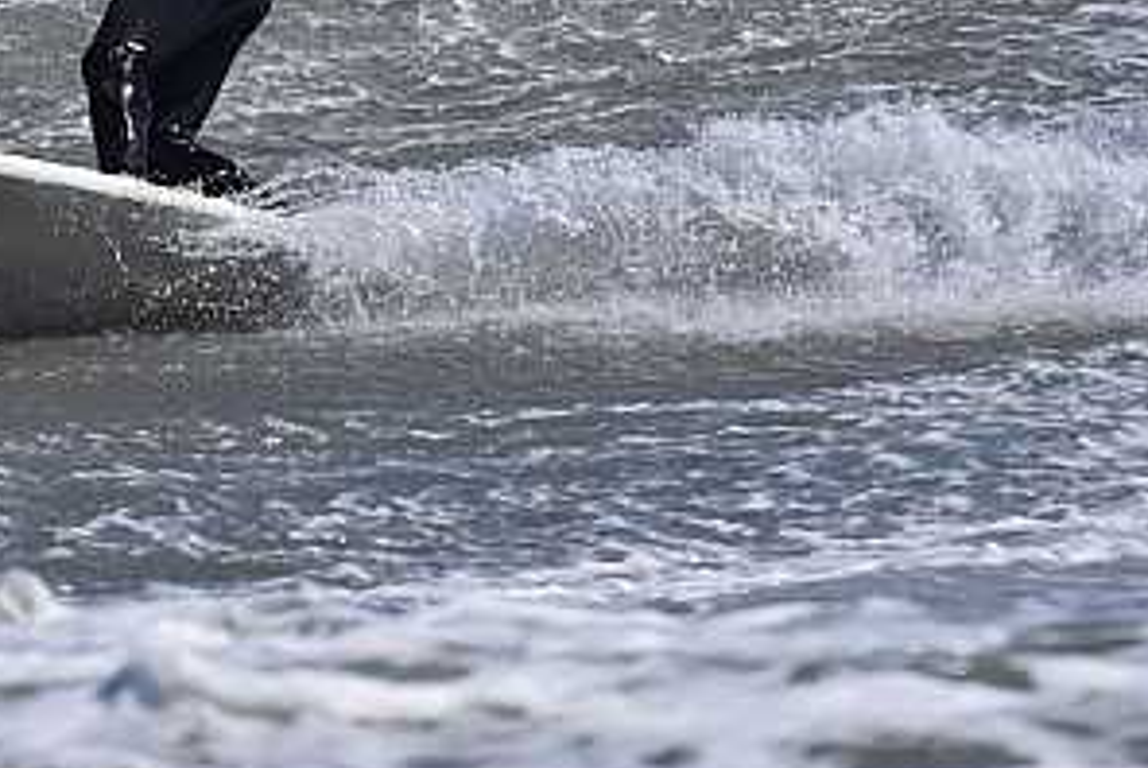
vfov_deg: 2.5
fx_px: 17364
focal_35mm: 544
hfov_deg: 3.8
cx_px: 283
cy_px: 124
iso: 200
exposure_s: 1/2000
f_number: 5.6
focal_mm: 210
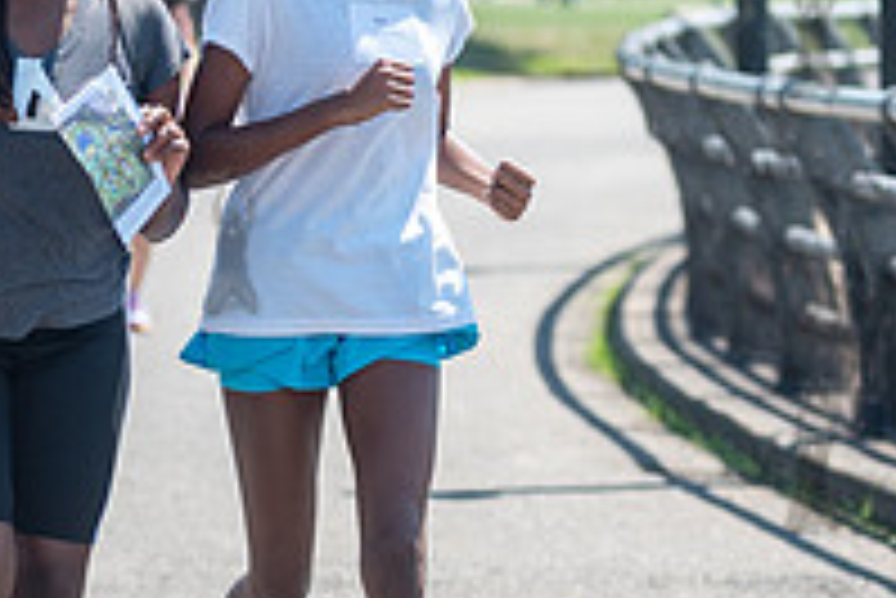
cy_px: 236
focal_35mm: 365
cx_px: 230
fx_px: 9091
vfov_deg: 3.8
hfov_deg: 5.6
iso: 200
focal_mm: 125
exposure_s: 1/1250
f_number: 4
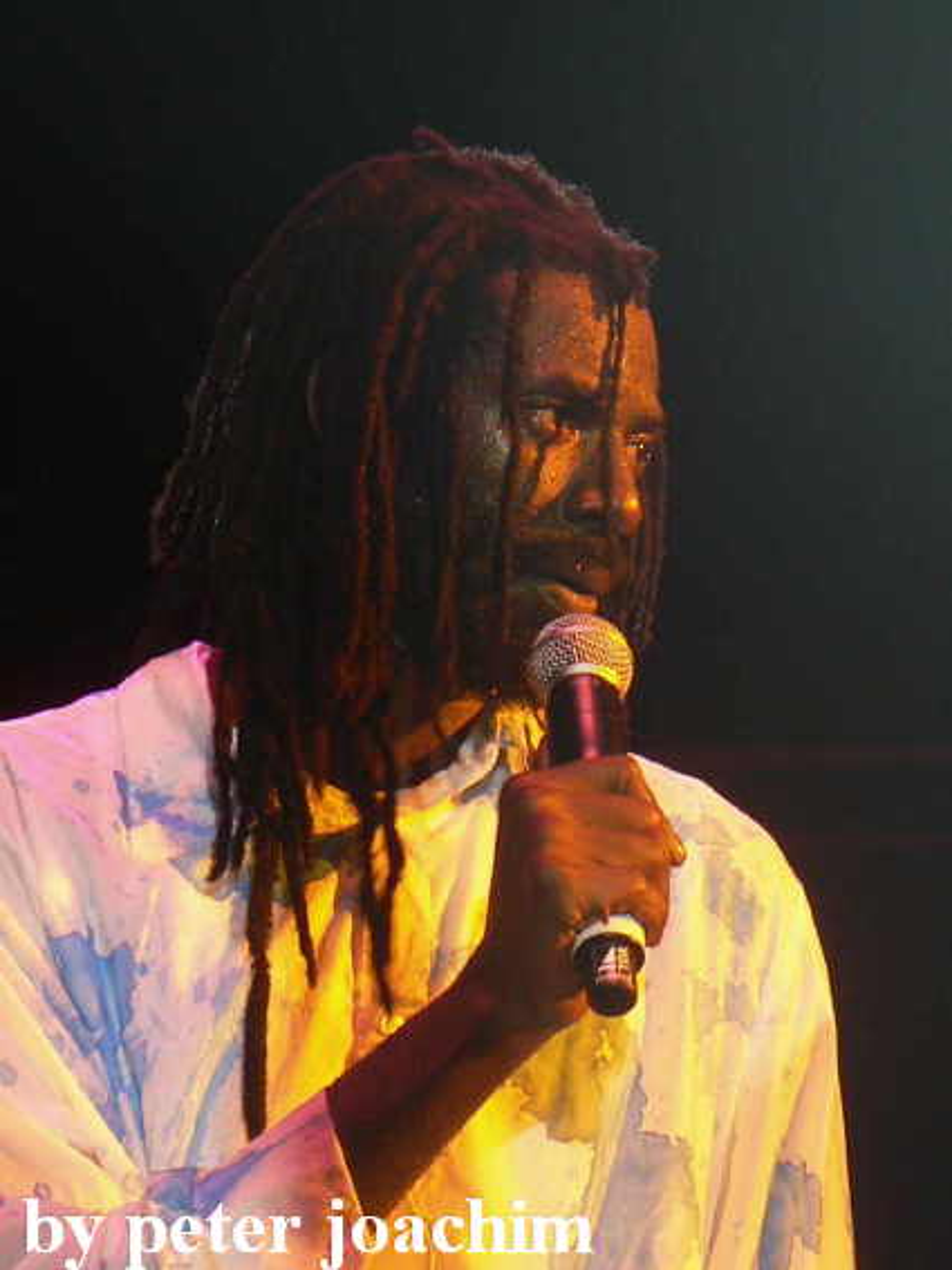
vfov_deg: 11.4
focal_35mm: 174
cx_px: 476
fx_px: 6383
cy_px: 635
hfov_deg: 8.5
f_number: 3.3
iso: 100
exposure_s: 1/30
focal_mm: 29.7
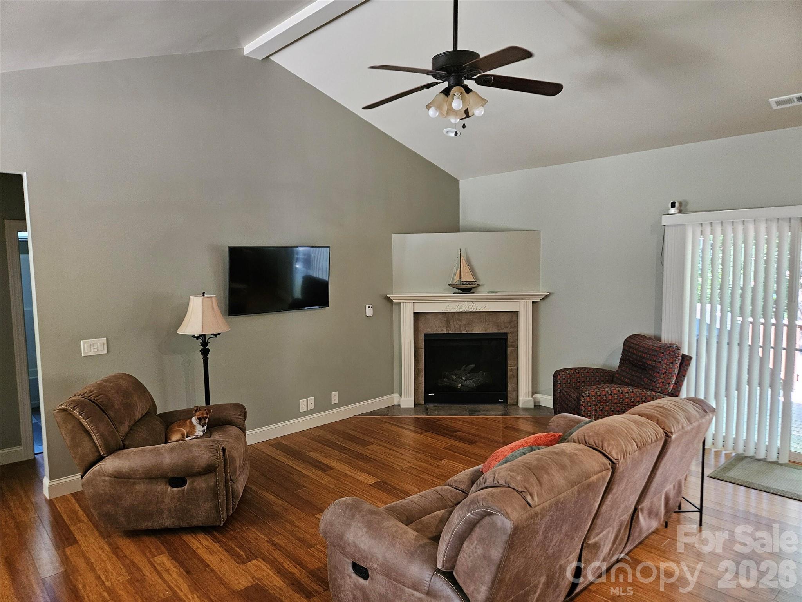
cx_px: 401
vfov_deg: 58.9
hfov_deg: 73.9
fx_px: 533
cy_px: 301
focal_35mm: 23
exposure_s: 1/40
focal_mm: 5.4
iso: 500
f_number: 1.8
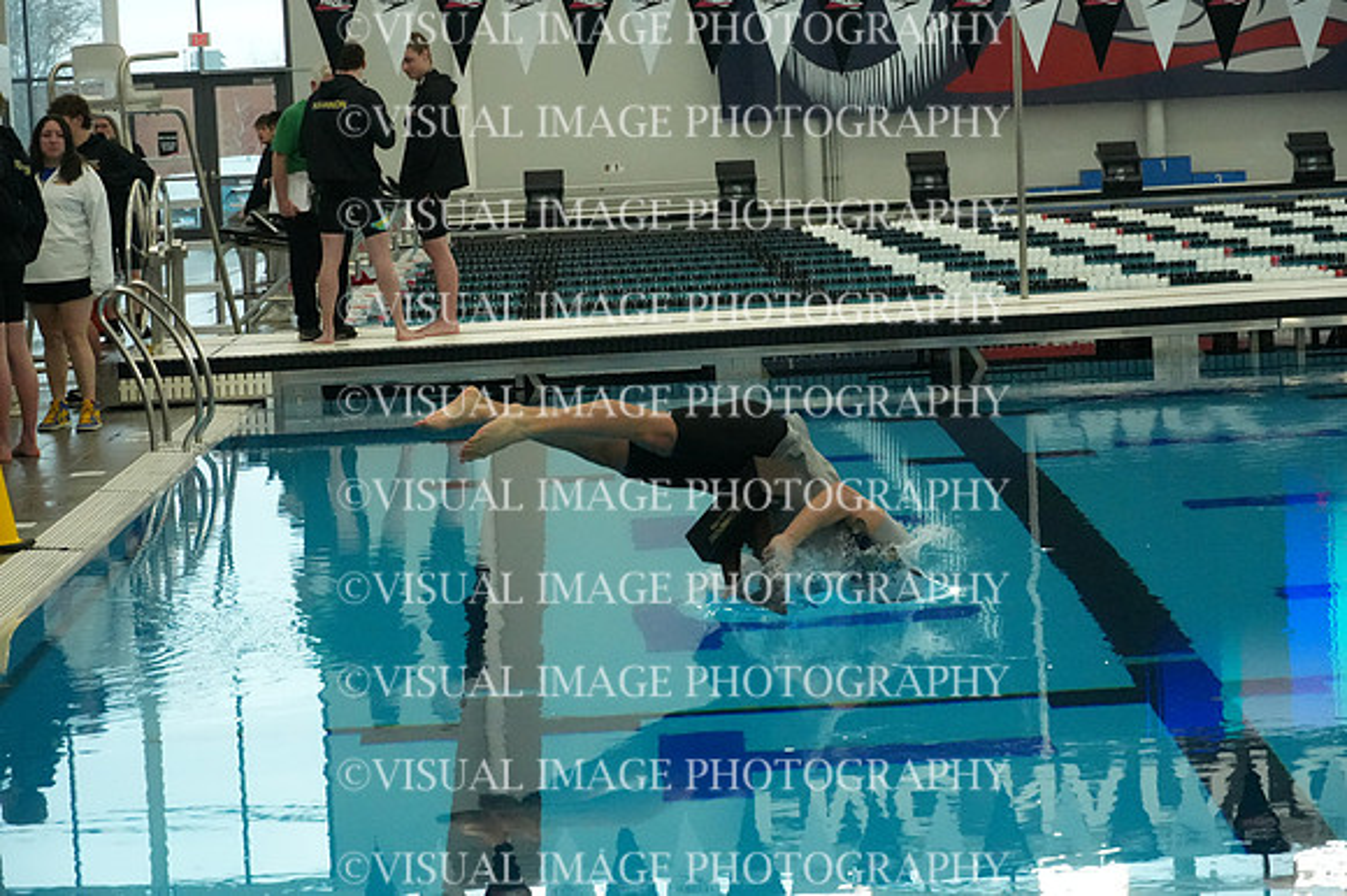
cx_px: 674
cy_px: 448
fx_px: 3870
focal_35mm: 104
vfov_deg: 13.2
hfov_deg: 19.7
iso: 10000
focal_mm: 69
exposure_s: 1/1000
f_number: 5.6
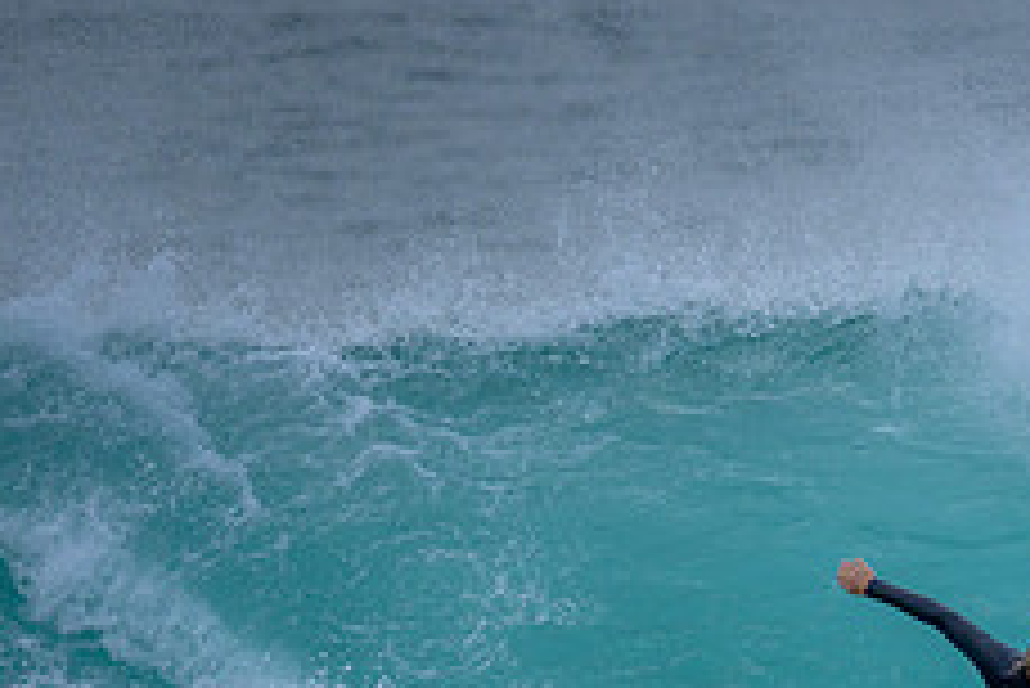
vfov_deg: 0.7
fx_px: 57943
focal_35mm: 2024
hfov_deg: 1.0
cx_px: 1142
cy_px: 816
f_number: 6.3
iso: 720
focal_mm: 800
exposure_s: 1/2000
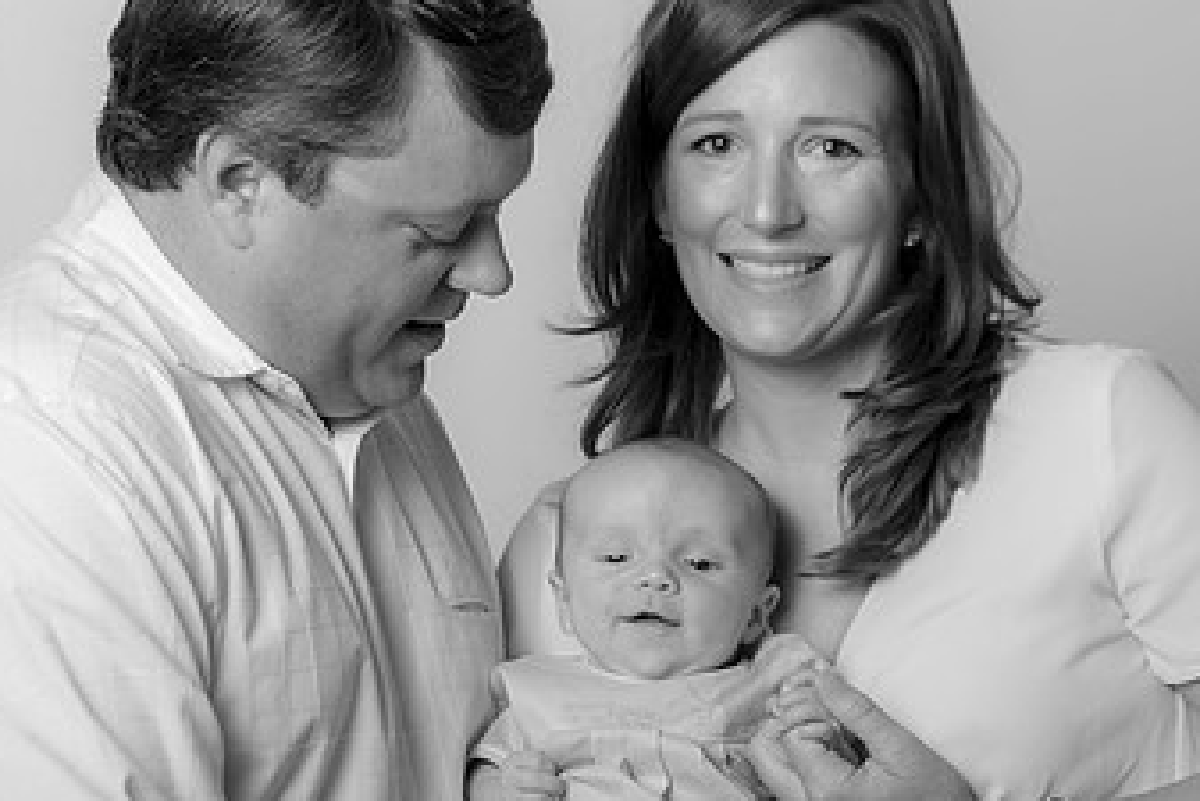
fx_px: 4468
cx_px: 751
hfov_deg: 15.3
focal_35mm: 134
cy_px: 392
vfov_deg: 10.2
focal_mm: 78
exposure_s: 1/200
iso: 250
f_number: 5.6
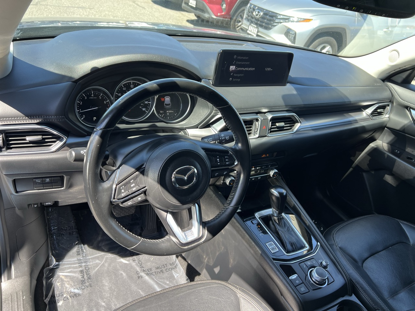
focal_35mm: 26
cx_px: 208
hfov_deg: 67.3
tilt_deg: -31.8
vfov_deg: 53.1
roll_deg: -11.4
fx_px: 312
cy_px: 156
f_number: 1.5
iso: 40
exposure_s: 1/195
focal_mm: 5.7
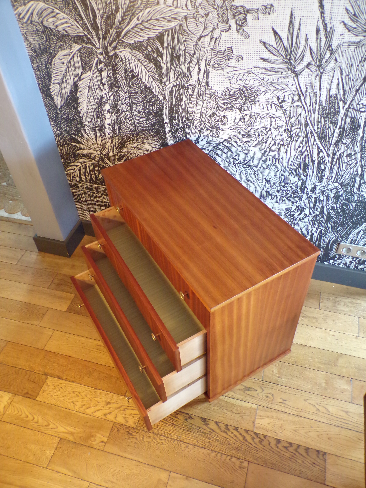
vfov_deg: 63.4
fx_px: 395
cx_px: 183
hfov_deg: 49.7
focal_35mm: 28
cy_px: 244
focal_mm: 5
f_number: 3.1
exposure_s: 1/17
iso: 400
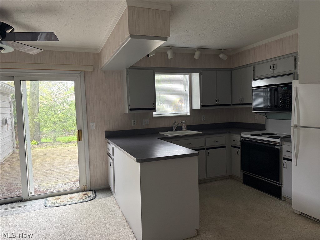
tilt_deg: -3.0
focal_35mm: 24
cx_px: 160
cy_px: 120
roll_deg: +1.3
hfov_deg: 71.6
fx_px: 222
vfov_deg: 56.8
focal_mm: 6.76
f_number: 1.78
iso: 200
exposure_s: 1/81
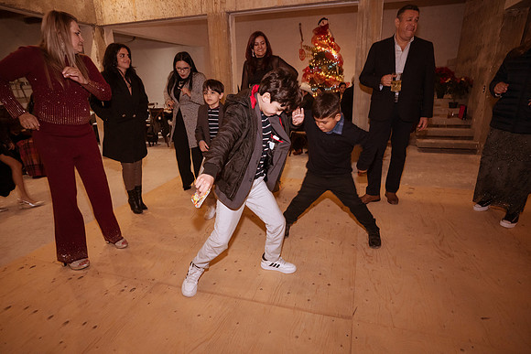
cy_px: 177
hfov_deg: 84.0
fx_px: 295
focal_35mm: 20
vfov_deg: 62.0
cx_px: 266
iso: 2000
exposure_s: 1/80
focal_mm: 20
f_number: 6.3
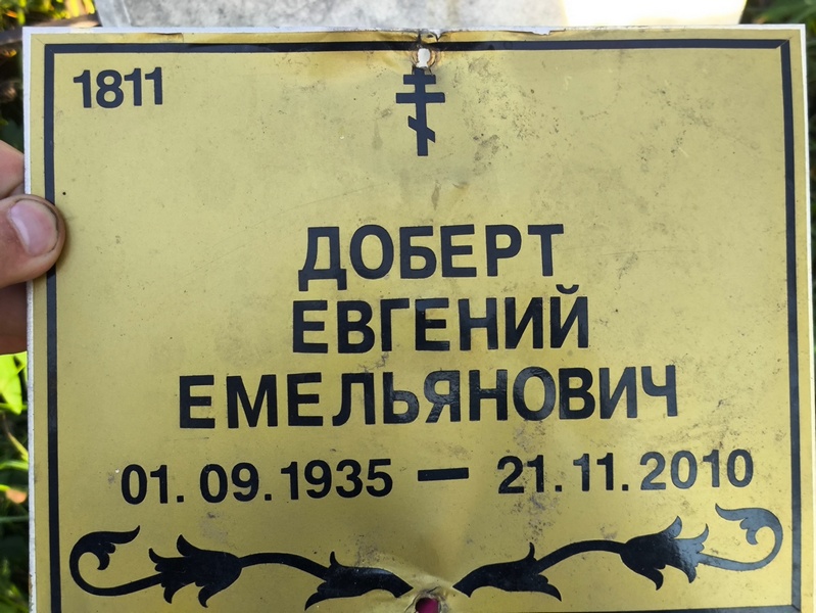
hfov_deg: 38.2
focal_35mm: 50
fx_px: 1179
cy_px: 306
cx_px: 408
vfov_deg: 29.1
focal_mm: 4.71
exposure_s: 1/100
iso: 80
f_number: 1.7
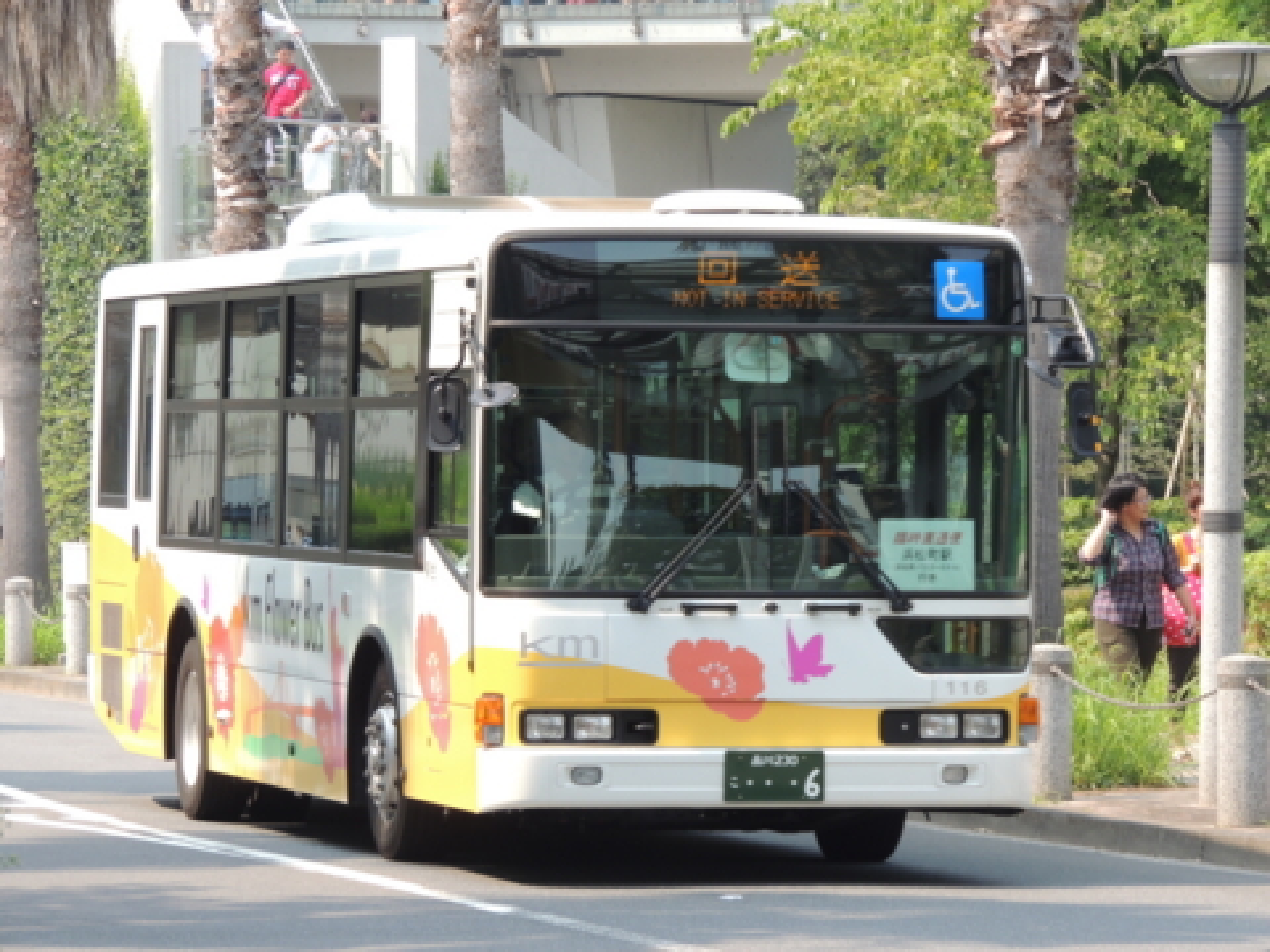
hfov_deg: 9.9
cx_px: 635
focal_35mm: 200
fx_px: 7338
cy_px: 476
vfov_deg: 7.4
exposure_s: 1/125
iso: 100
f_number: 5.1
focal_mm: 35.6
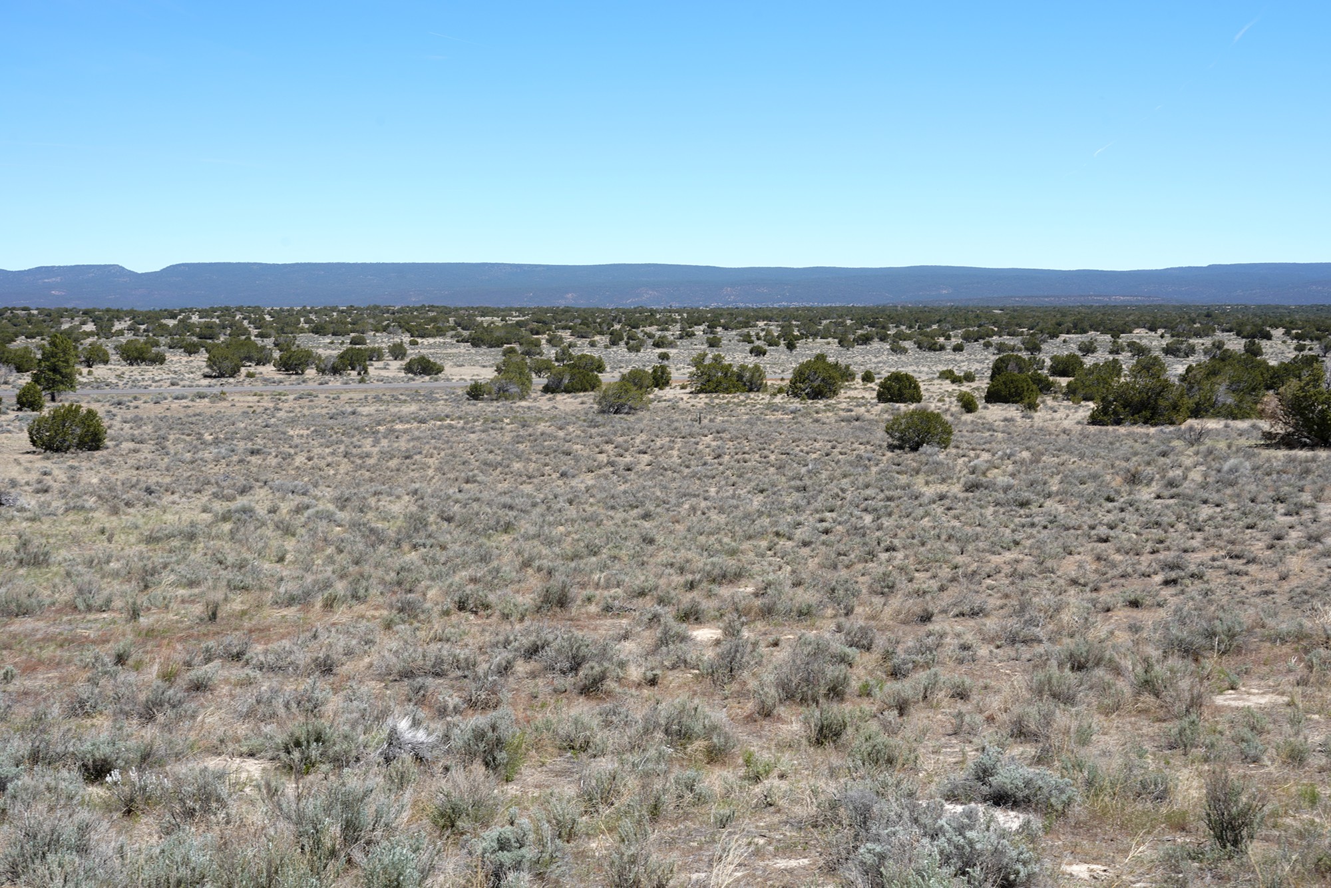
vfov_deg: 38.9
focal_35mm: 34
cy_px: 444
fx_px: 1257
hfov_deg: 55.8
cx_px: 666
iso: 100
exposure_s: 1/80
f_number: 13
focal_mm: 34
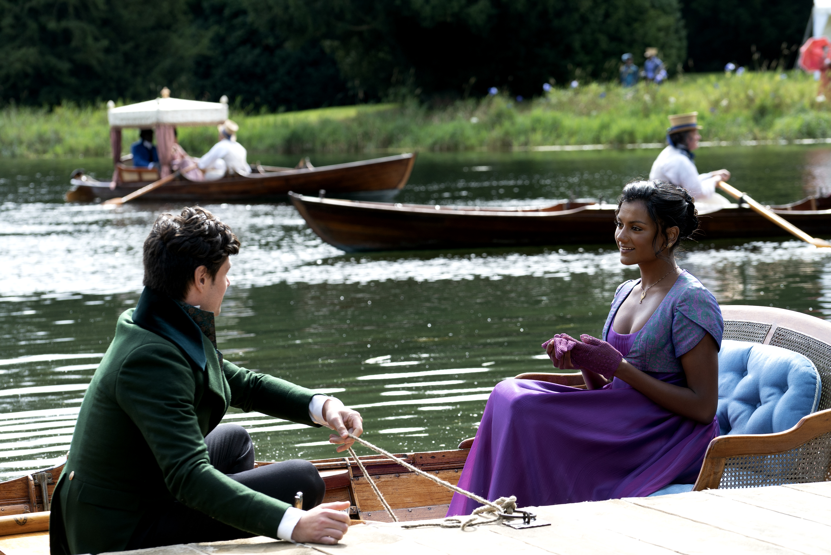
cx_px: 416
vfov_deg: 11.5
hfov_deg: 17.2
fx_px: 2748
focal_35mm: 119
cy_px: 278
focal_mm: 119
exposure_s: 1/400
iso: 400
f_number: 6.3
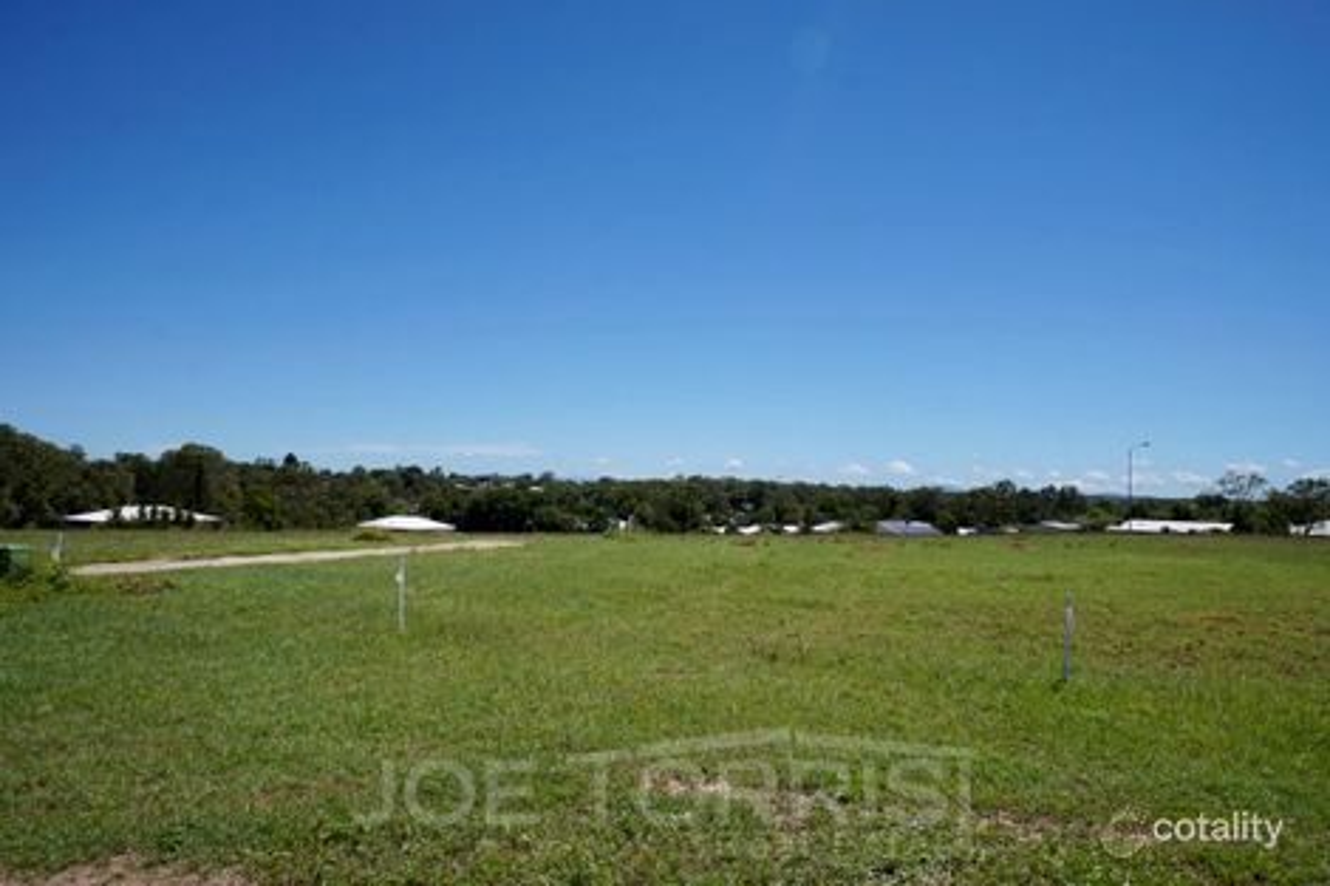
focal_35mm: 22
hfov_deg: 77.3
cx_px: 665
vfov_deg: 56.1
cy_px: 443
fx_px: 831
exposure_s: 1/160
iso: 100
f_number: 13
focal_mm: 15
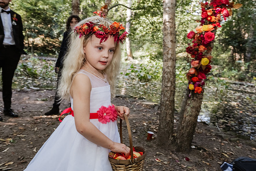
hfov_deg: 60.3
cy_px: 86
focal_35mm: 31
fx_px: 220
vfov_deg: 42.3
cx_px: 128
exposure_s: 1/320
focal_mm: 31
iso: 1600
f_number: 5
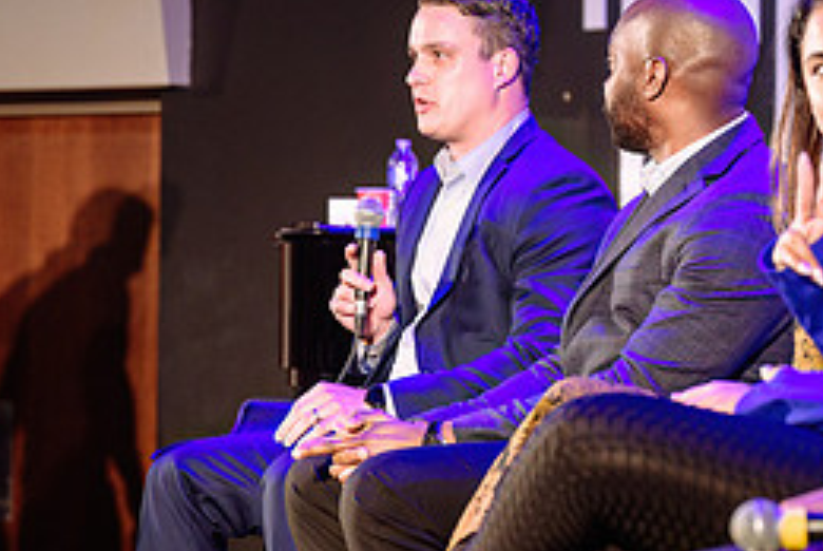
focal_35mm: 156
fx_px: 3570
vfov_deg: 8.8
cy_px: 353
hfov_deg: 13.1
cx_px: 497
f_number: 2.8
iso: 1250
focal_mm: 70
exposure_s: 1/160
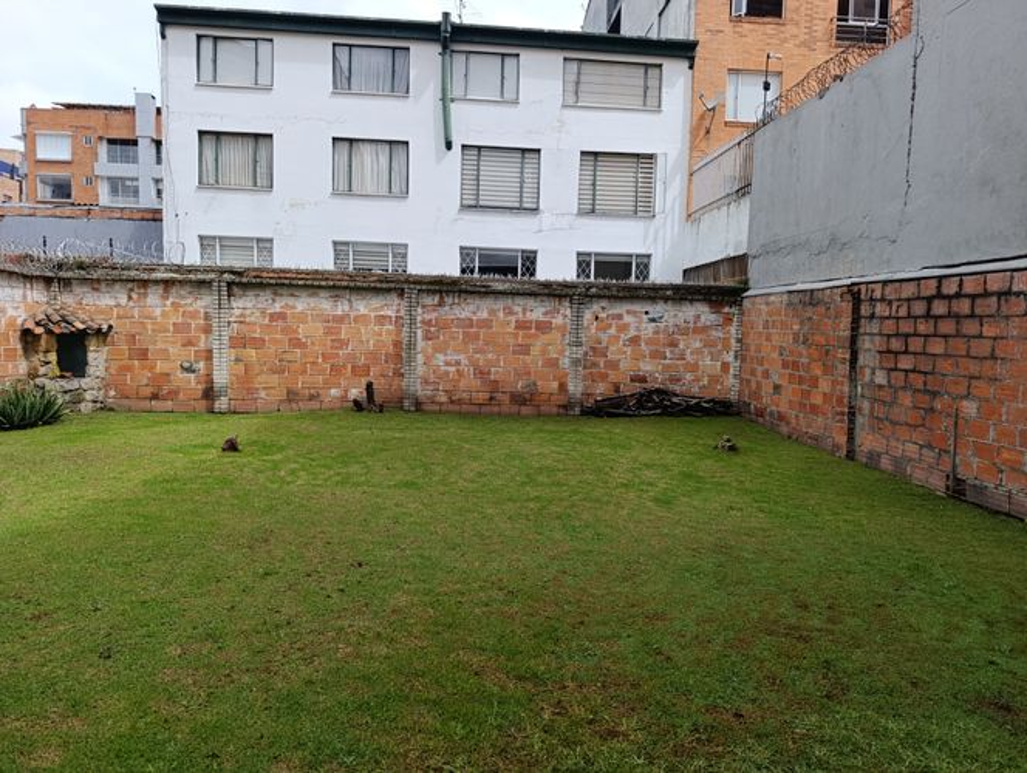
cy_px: 386
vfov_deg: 59.0
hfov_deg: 73.8
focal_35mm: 23
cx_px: 514
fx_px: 683
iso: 50
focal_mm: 6.14
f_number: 1.6
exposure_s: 1/426
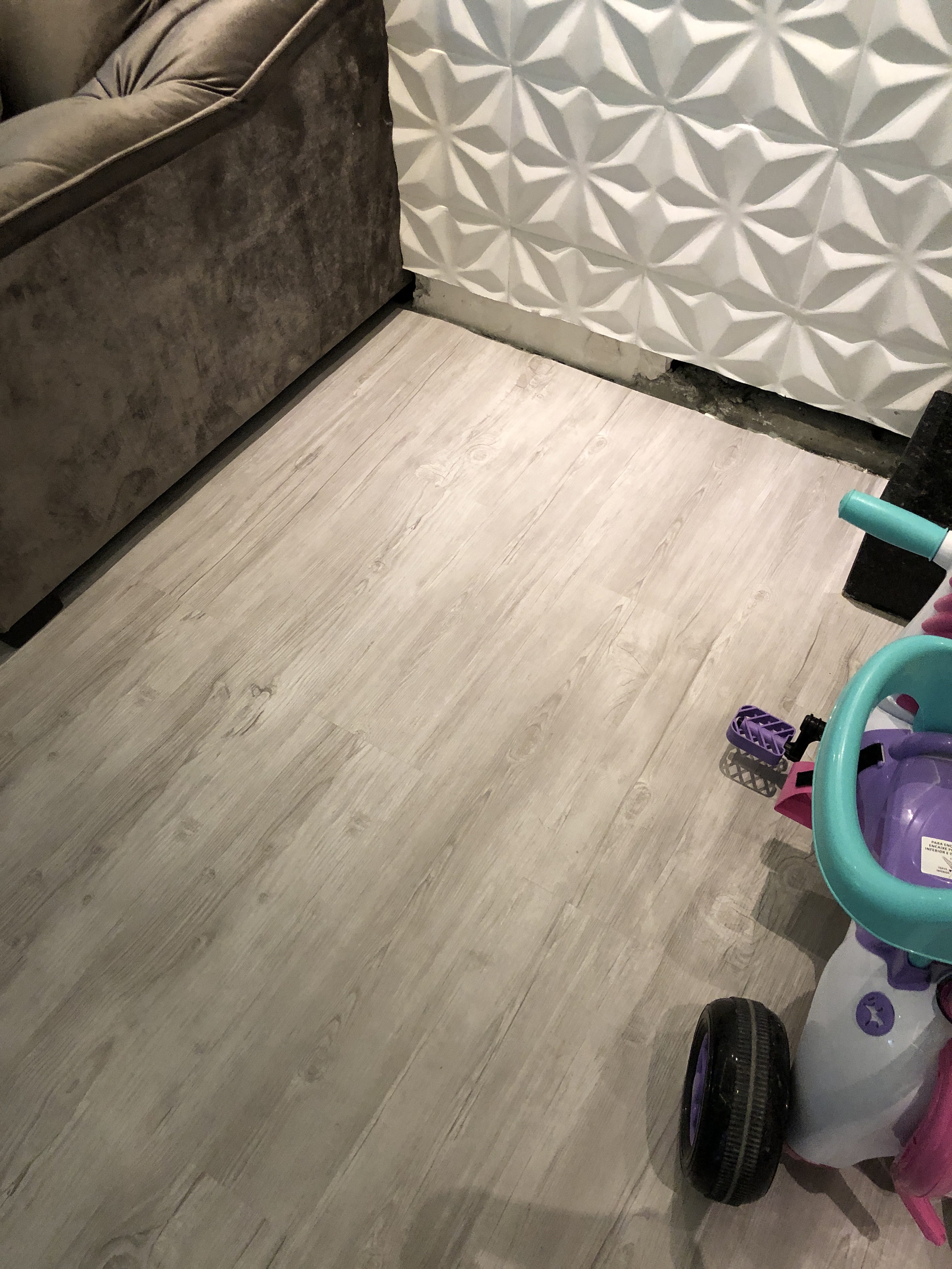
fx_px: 1027
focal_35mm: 28
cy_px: 634
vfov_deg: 63.4
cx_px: 476
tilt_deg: -49.9
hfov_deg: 49.7
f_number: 1.8
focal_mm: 4
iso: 100
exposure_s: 1/15
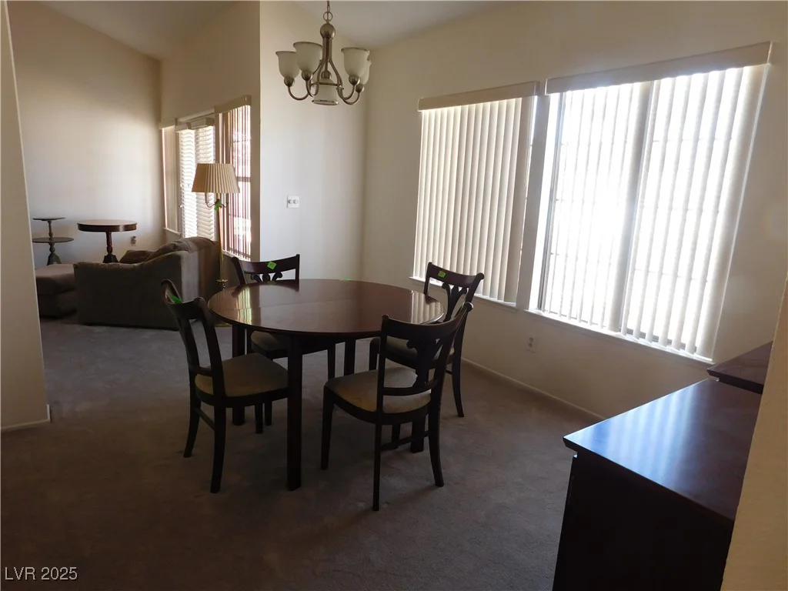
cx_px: 394
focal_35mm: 23
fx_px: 524
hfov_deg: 73.9
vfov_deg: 58.9
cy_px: 296
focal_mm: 4
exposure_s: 1/30
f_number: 3
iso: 140
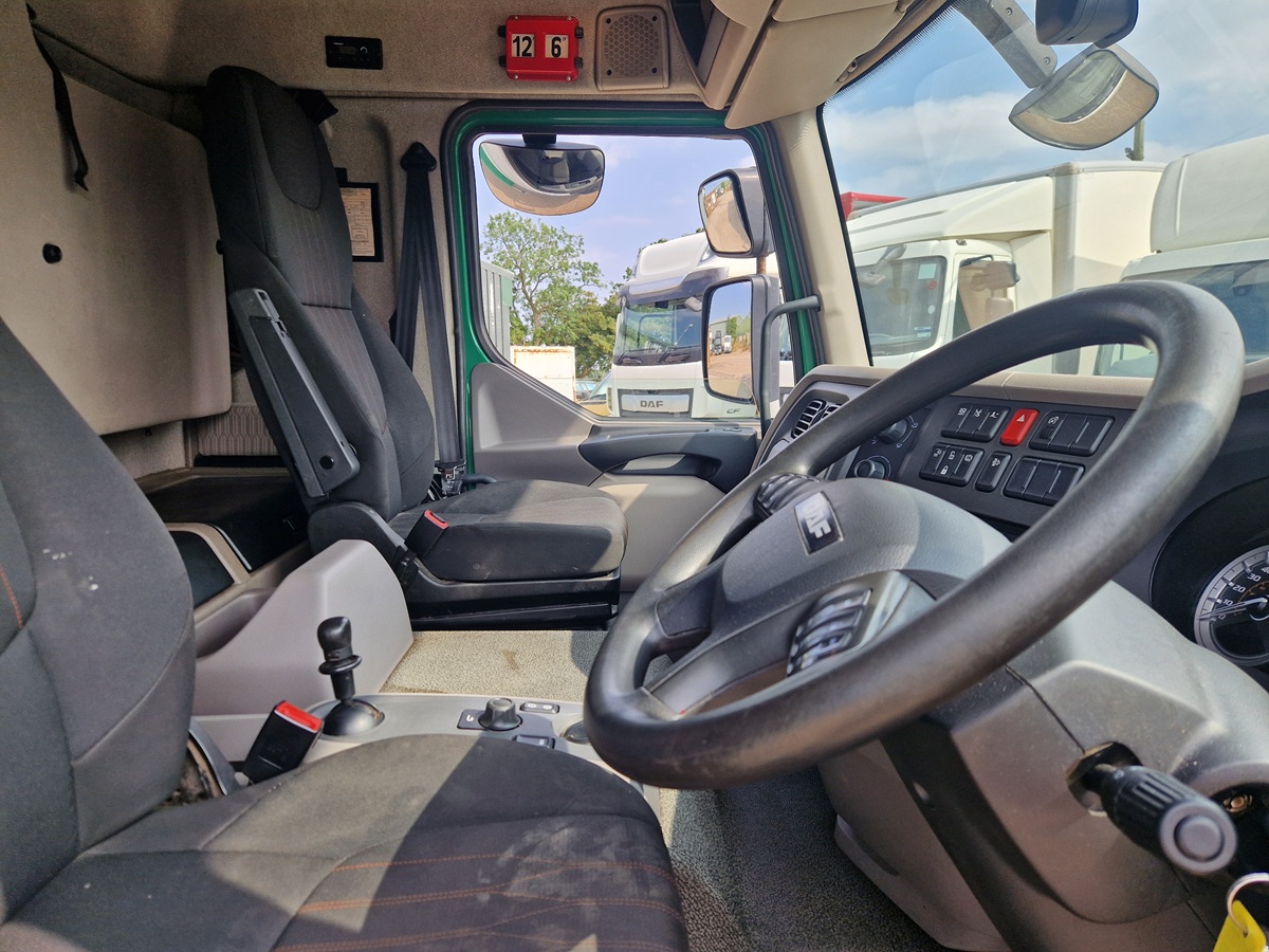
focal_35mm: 23
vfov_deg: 58.9
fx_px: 843
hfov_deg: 73.9
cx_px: 634
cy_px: 476
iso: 50
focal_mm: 5.4
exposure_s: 1/441
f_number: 1.8
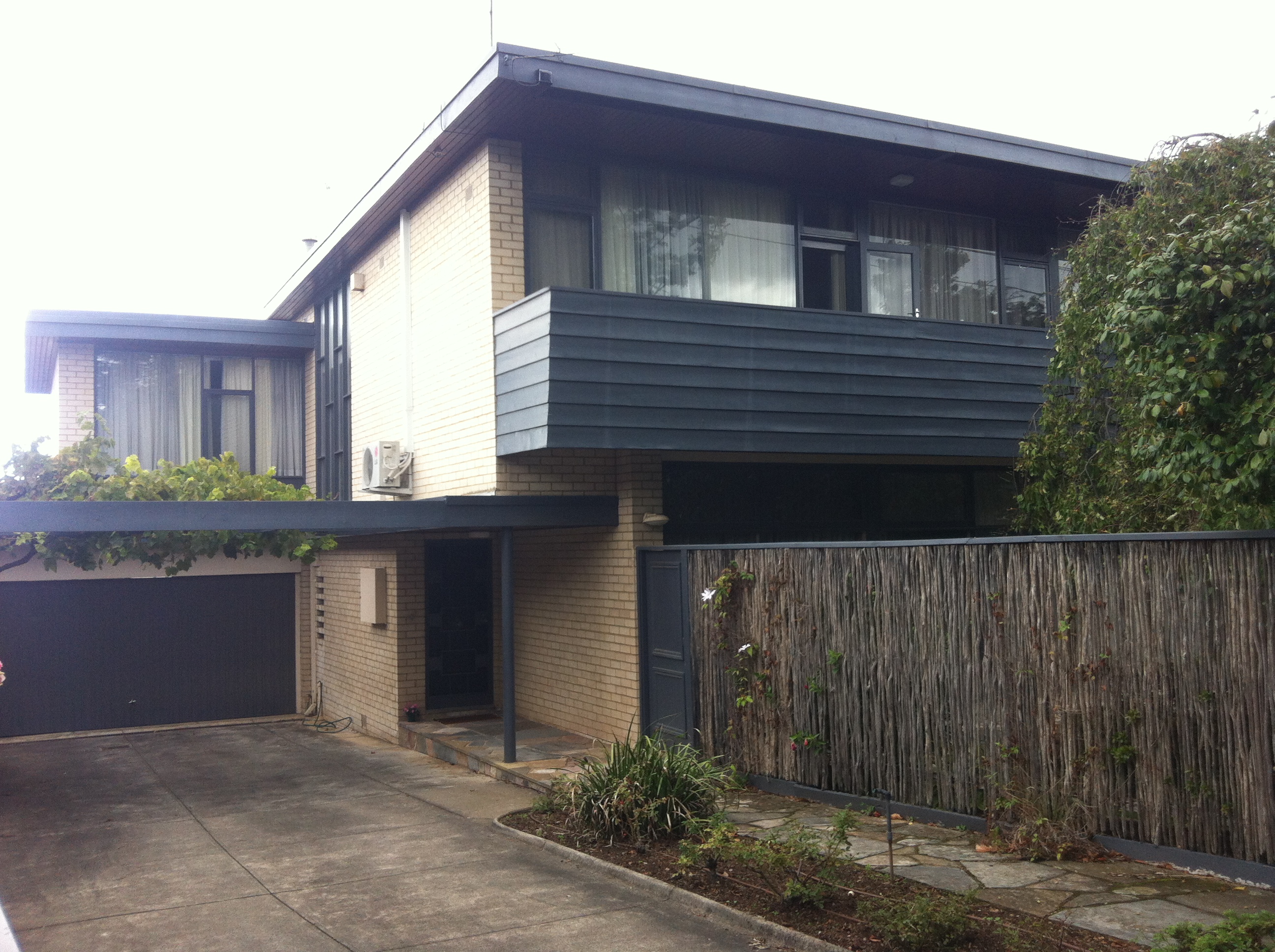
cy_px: 476
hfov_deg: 52.7
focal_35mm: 35
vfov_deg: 40.6
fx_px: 1287
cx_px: 638
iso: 80
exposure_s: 1/120
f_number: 2.8
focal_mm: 3.85
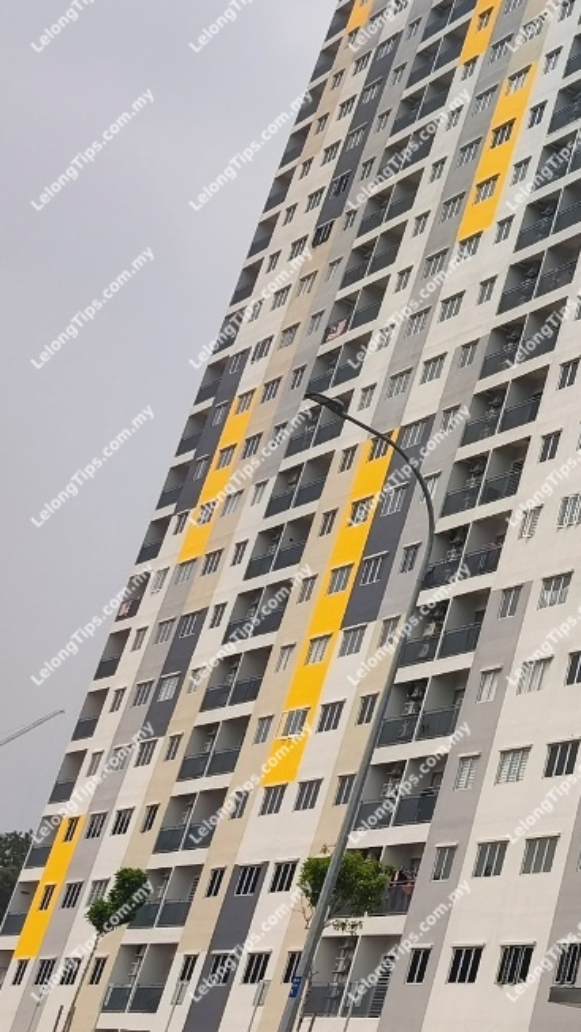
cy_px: 189
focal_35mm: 59
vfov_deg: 34.2
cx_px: 1069
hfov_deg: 16.7
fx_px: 1615
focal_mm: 6.06
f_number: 1.7
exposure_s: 1/899
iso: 50
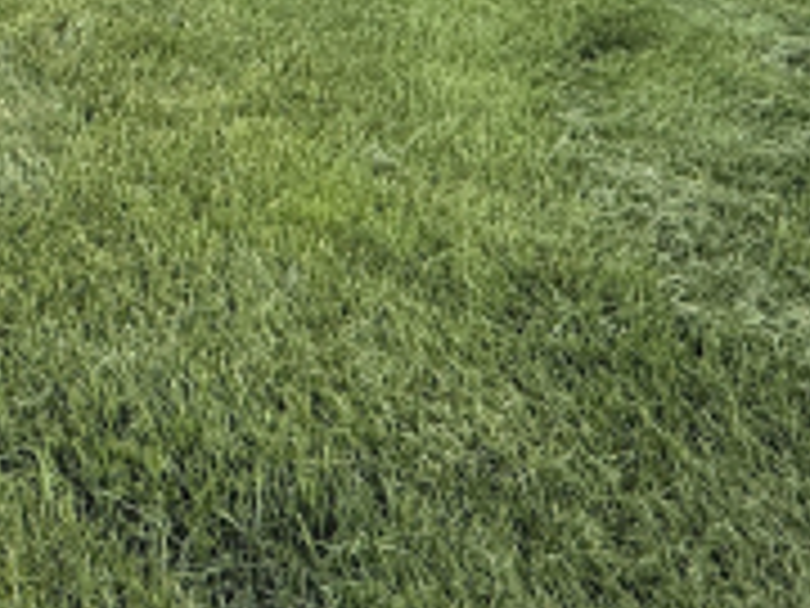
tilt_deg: -18.8
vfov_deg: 25.0
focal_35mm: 52
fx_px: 1217
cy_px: -144
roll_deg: -1.4
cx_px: 263
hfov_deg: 36.4
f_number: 2.2
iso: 100
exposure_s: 1/99
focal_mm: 2.22
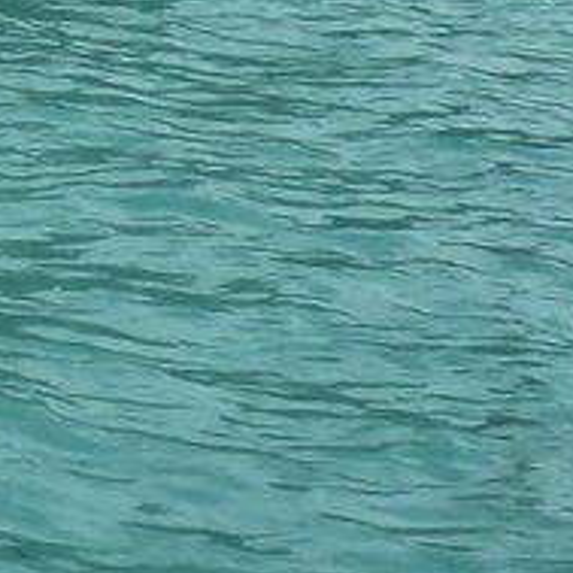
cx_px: -1094
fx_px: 3502
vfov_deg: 8.1
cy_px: -1101
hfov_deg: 8.1
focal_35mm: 187
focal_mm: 4.1
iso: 125
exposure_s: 1/500
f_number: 5.6
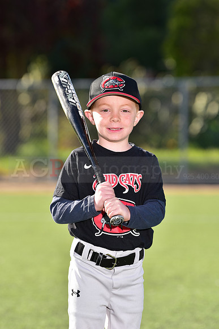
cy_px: 164
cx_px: 110
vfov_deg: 10.3
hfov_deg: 6.9
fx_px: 1824
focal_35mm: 200
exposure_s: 1/250
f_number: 5
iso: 80
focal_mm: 200
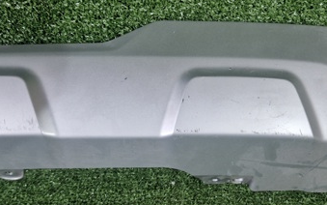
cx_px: 182
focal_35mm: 46
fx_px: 410
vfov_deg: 28.0
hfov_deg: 43.4
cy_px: 96
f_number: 1.8
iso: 50
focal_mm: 5.4
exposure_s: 1/100
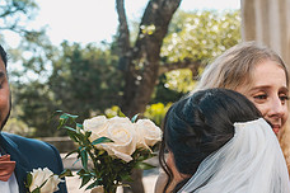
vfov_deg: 21.9
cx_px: 268
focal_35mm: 61
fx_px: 491
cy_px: 163
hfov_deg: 31.2
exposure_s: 1/1250
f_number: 2.8
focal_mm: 24
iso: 320
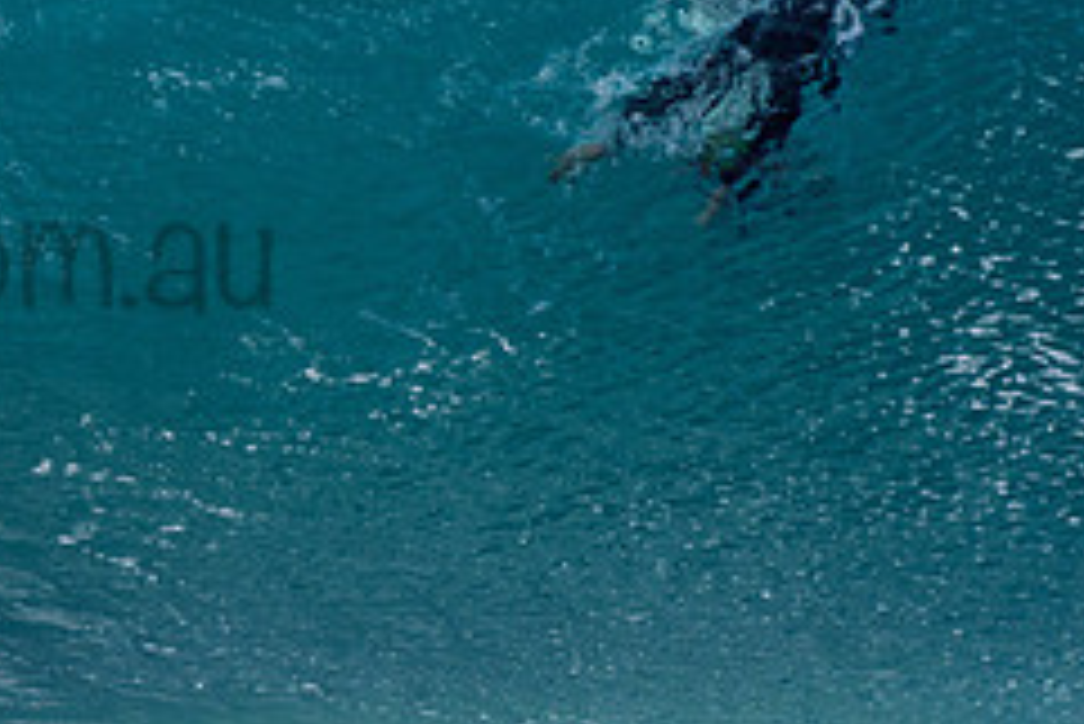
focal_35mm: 1802
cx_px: -202
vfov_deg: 0.8
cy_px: 205
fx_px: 54291
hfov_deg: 1.1
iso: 280
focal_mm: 500
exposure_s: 1/2000
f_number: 5.6
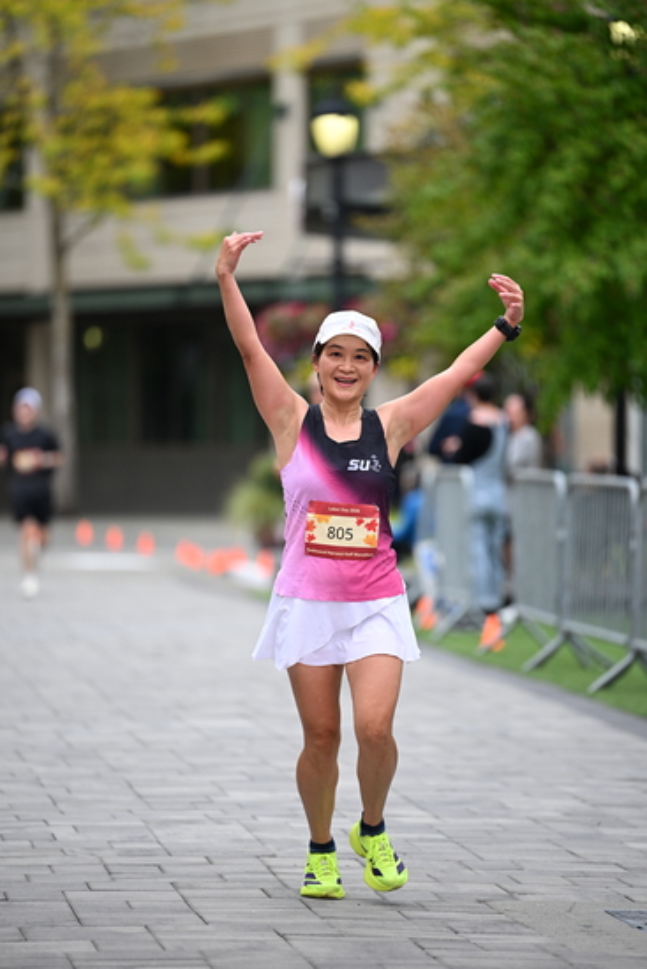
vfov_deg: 10.3
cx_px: 324
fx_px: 5388
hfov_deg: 6.9
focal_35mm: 200
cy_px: 484
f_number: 2.8
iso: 640
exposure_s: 1/2000
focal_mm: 200
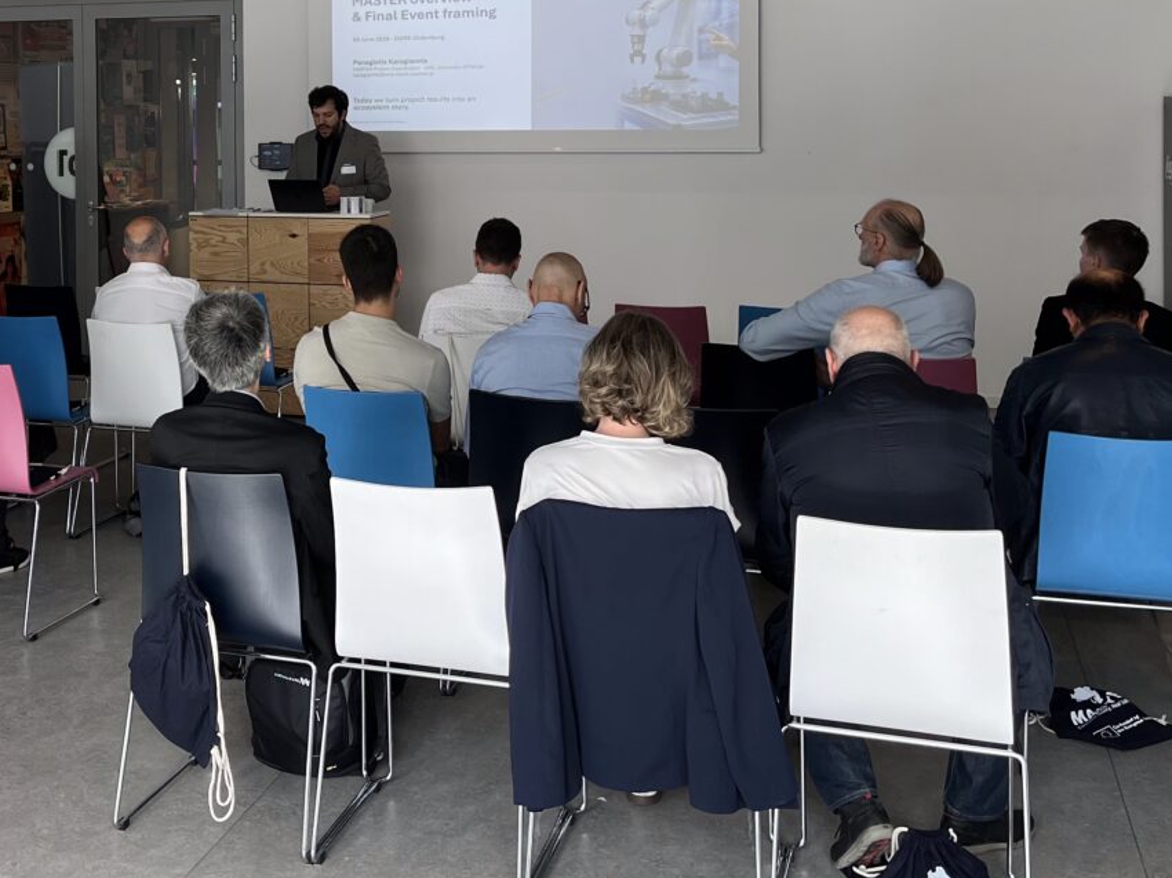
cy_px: 165
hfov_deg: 39.4
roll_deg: +0.8
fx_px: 1591
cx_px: 298
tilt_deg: -2.3
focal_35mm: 47
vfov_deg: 30.1
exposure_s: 1/122
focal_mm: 5.1
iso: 40
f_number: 1.6
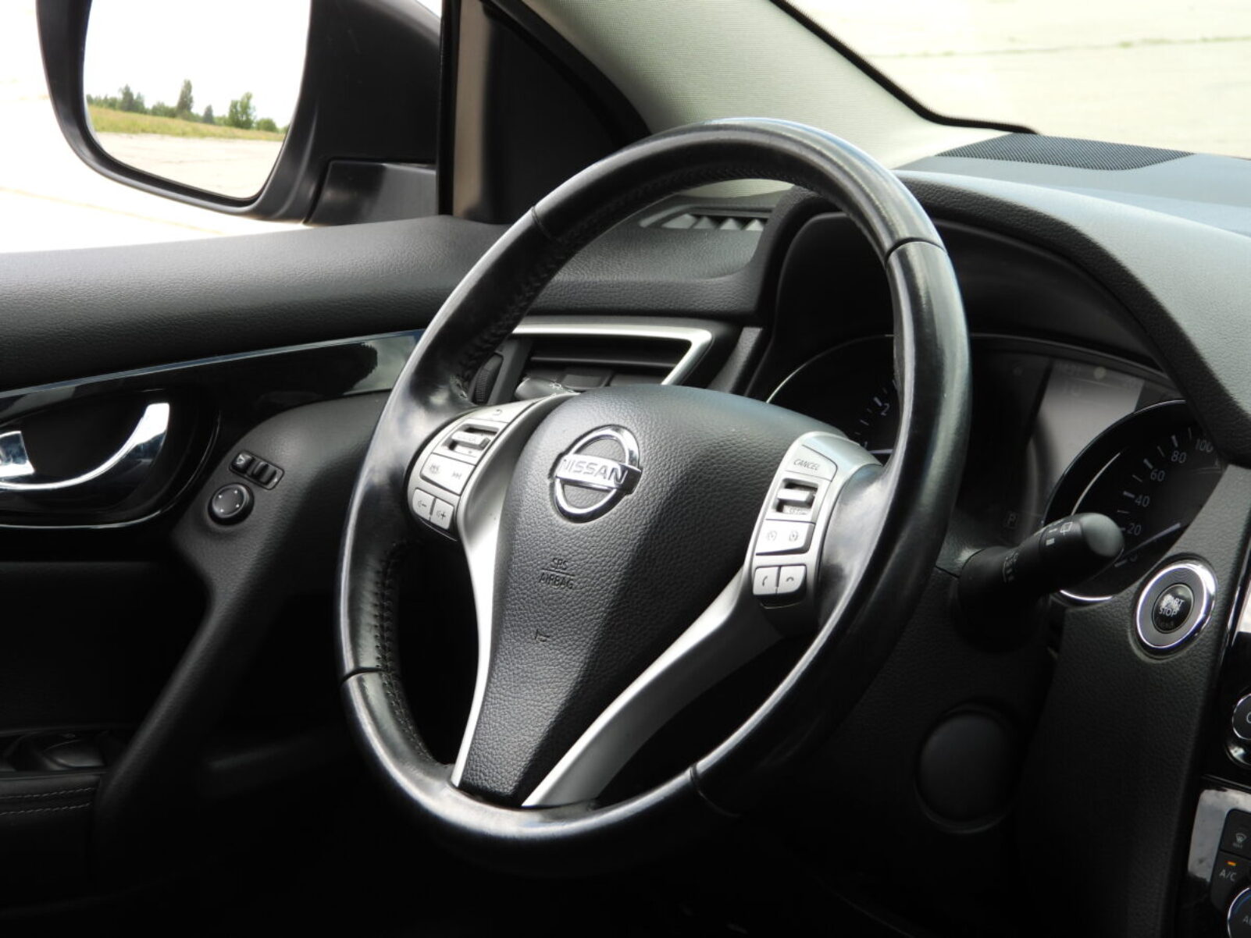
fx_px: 3072
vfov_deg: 17.4
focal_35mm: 85
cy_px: 469
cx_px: 626
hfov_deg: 23.0
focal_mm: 15.3
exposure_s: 1/160
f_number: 3.5
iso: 100
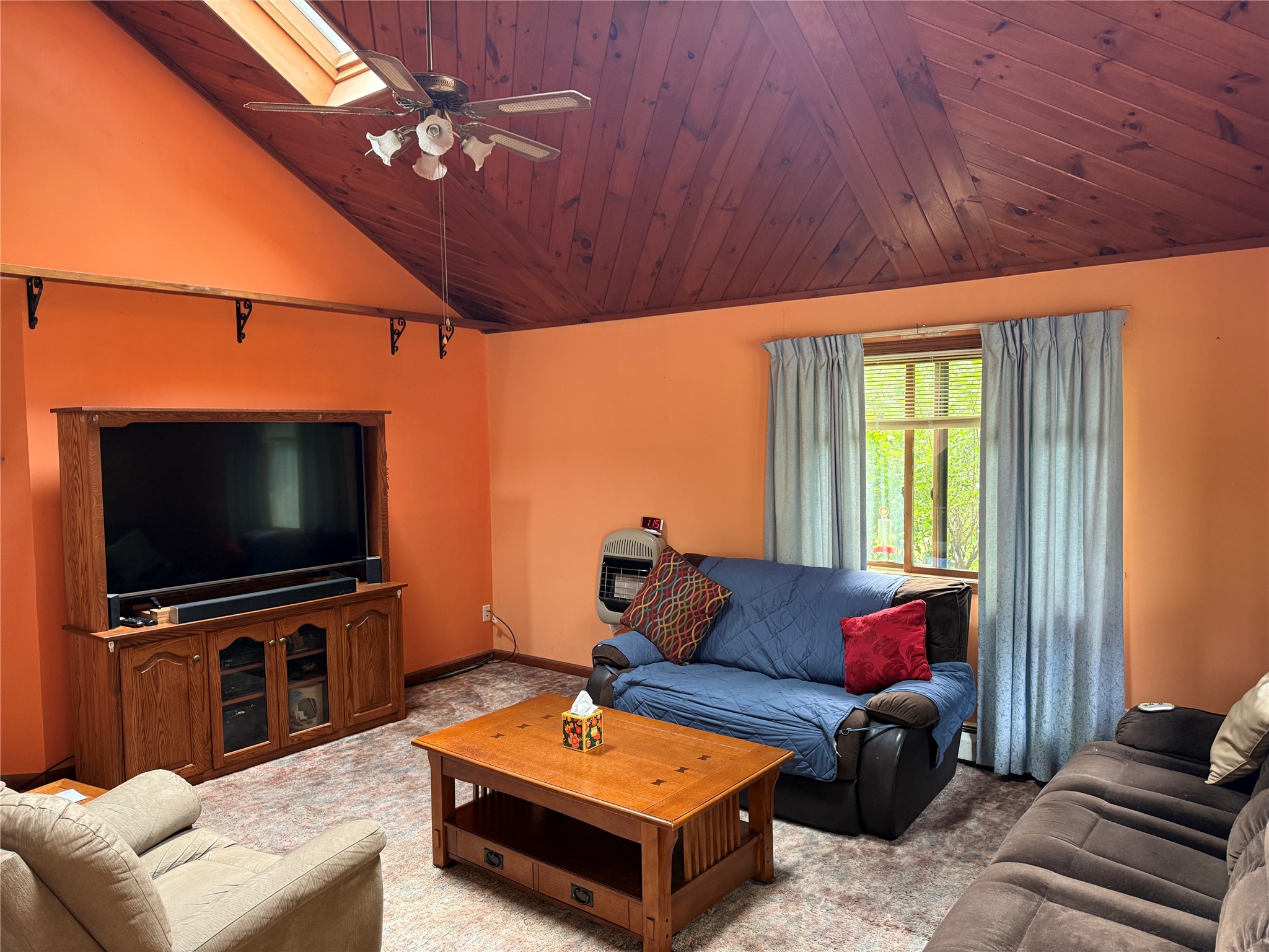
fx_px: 880
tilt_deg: -2.9
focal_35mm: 24
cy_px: 476
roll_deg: +1.1
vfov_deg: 56.8
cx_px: 634
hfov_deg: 71.6
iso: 200
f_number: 1.78
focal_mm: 6.76
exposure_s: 1/60
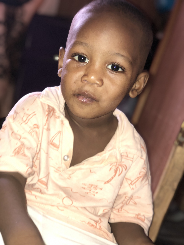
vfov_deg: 33.8
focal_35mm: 57
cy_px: 122
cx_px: 92
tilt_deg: -4.2
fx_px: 404
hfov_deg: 25.7
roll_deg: -14.1
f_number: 2.8
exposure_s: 1/30
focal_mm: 6.6
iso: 100
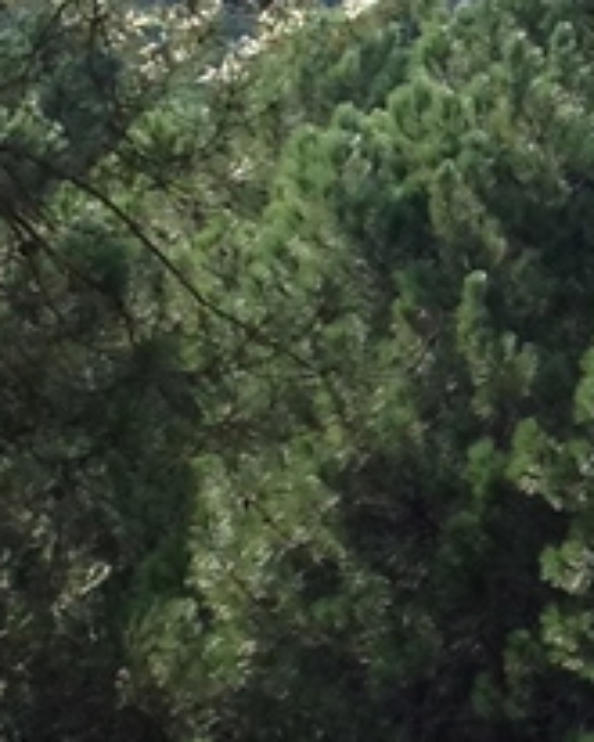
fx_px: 5819
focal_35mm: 265
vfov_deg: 7.3
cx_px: 1192
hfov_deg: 5.7
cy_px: 403
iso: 64
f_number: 2.4
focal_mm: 4.28
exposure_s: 1/449
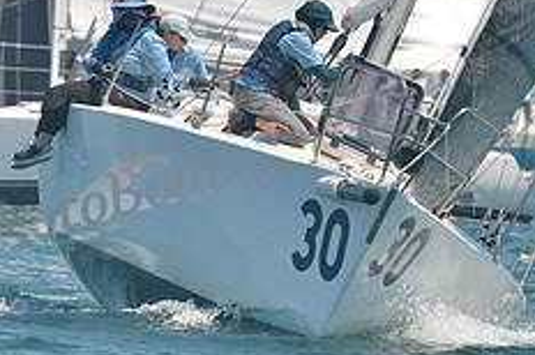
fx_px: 14870
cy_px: 45
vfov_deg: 1.4
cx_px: 408
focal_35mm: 1002
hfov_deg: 2.1
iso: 280
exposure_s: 1/1000
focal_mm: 400
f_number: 8
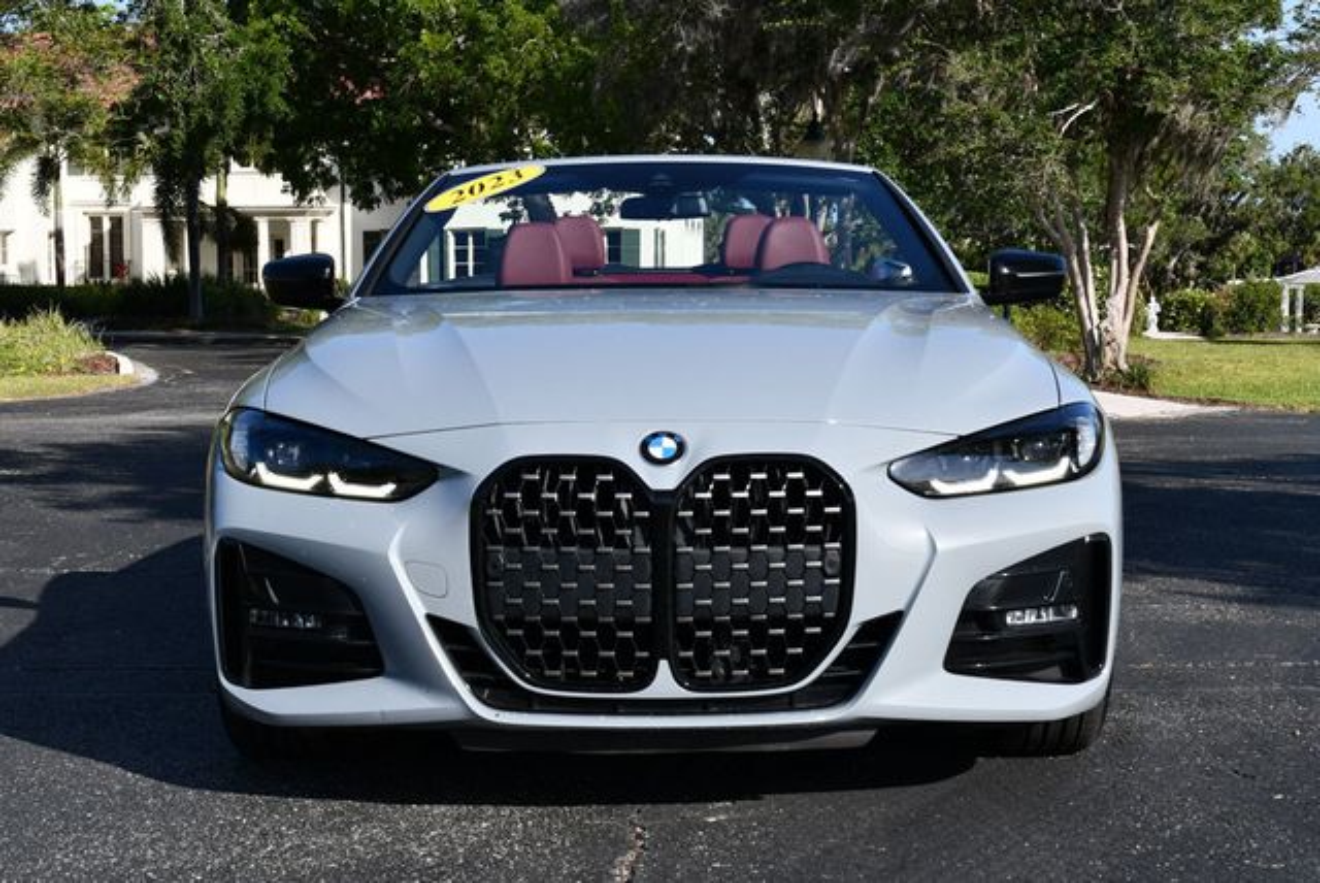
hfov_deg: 33.4
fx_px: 2202
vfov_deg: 22.7
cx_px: 660
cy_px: 442
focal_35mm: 60
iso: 125
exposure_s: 1/250
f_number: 8
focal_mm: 30
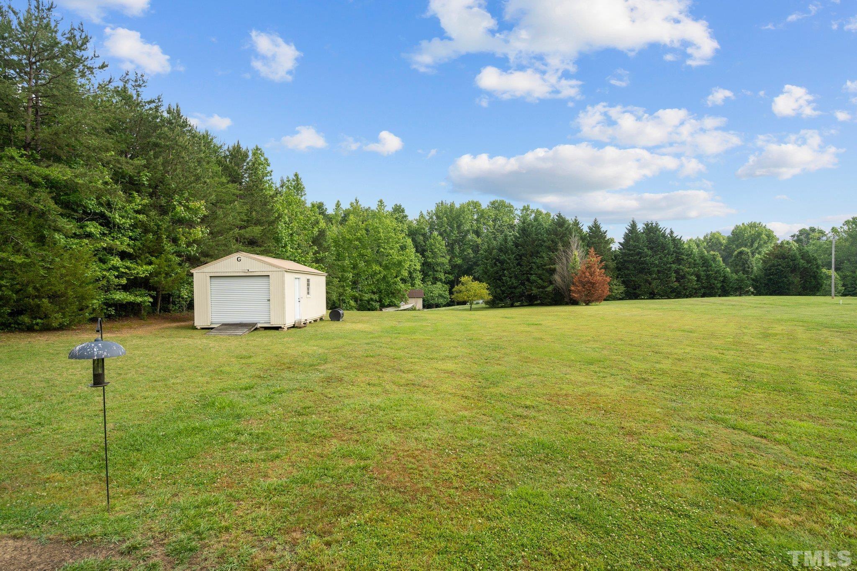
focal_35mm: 17
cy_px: 286
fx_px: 405
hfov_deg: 93.3
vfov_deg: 70.4
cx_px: 428
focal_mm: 17
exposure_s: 1/100
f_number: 6.3
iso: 100
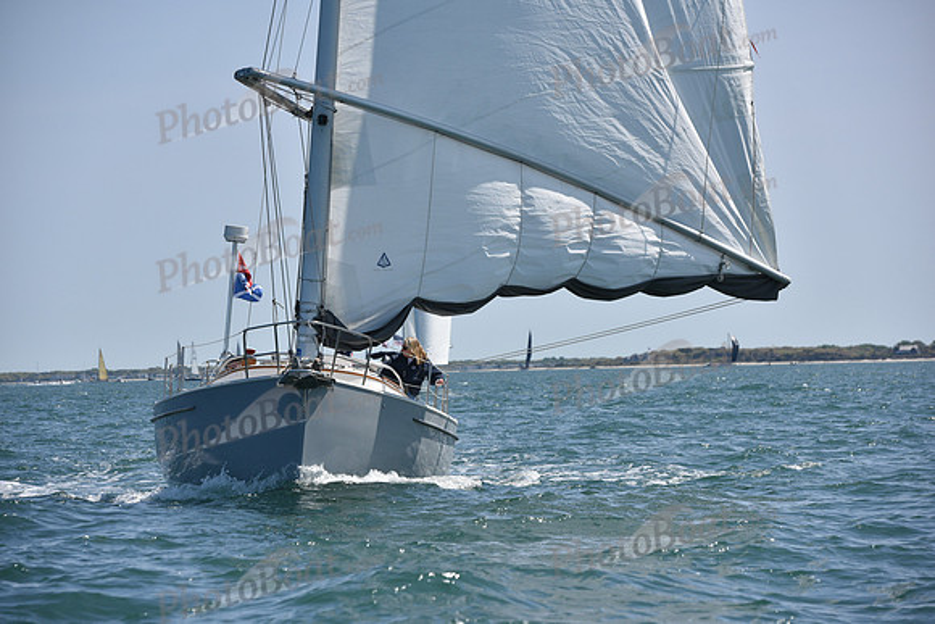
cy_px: 312
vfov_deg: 8.6
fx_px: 4156
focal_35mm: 160
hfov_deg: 12.8
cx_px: 468
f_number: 7.1
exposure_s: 1/800
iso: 320
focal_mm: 160
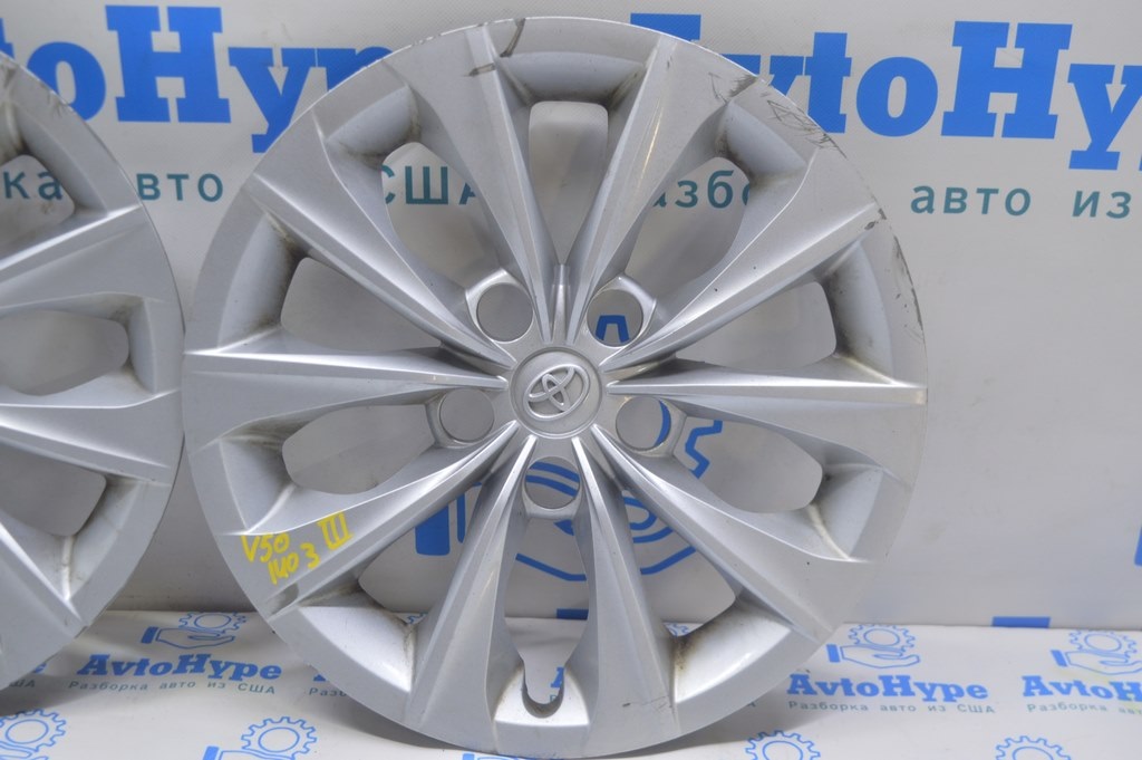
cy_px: 380
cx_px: 571
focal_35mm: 46
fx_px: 1474
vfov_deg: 28.9
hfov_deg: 42.4
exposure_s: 1/20
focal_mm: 31
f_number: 5.6
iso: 400
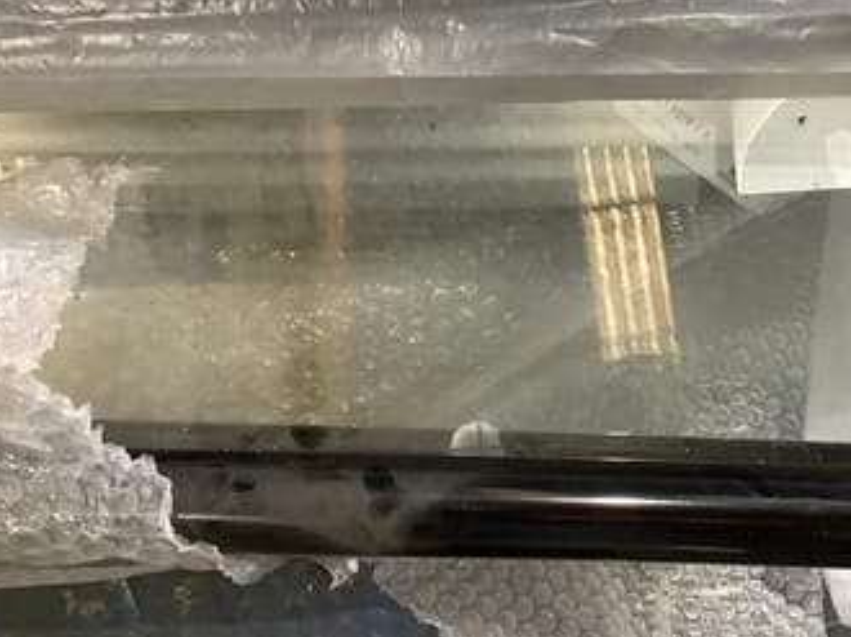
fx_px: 1155
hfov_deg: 39.5
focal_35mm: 47
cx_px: 629
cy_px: 231
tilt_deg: -82.0
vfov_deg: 30.7
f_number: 2.4
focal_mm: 3.3
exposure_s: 1/50
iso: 200
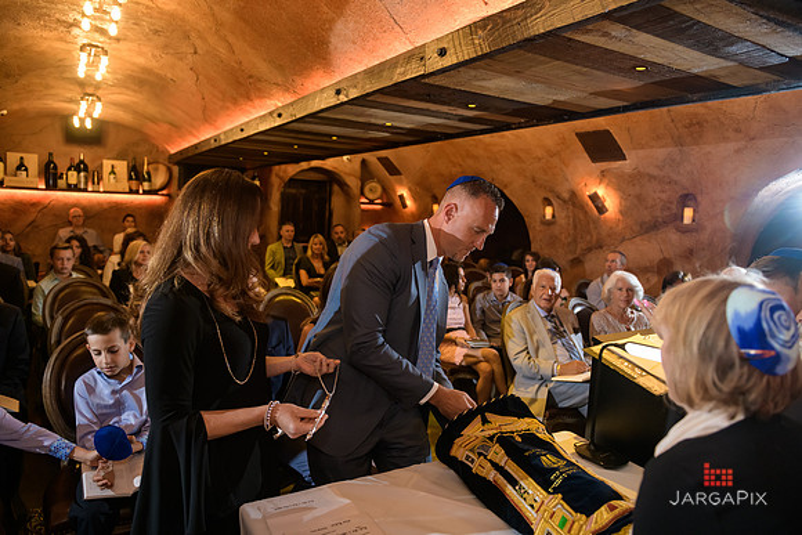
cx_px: 401
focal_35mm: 24
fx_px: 535
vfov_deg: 53.2
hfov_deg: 73.7
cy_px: 268
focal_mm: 24
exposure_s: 1/100
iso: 1600
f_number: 3.2
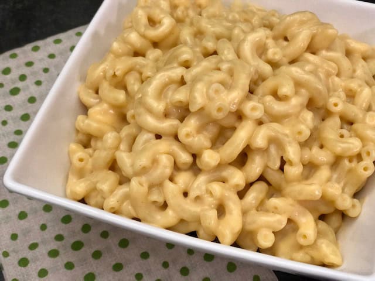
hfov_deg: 36.8
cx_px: 188
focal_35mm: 52
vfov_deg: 28.0
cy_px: 140
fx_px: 563
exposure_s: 1/20
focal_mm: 6
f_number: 2.4
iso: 160
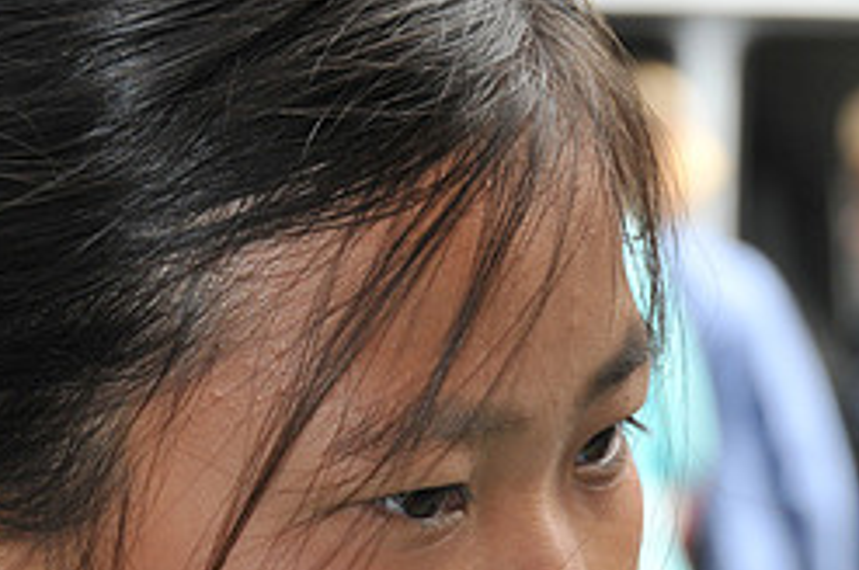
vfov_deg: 5.5
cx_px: 400
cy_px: 488
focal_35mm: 247
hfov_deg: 8.3
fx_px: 5886
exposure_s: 1/320
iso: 400
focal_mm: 70
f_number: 8
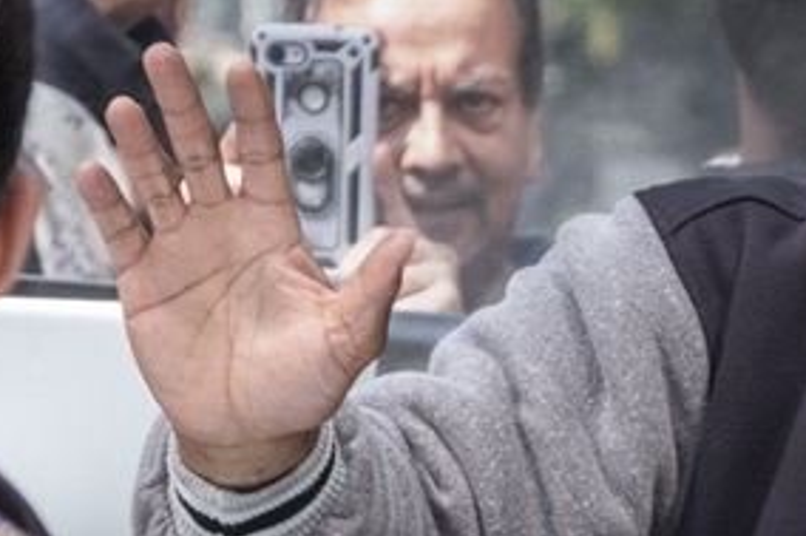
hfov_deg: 3.0
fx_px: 15170
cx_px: 644
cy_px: 588
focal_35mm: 678
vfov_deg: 2.0
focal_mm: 98.6
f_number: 5.6
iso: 800
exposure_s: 1/250
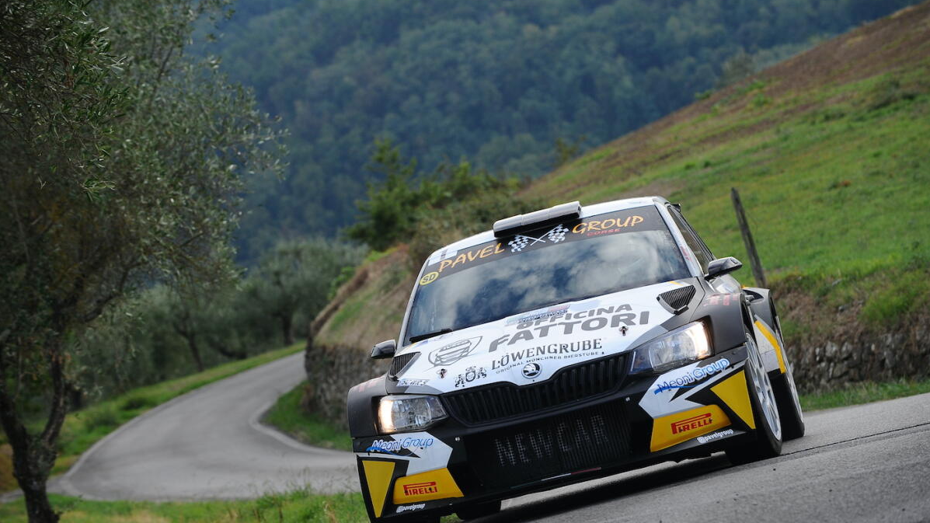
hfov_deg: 14.6
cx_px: 465
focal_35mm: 147
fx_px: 3625
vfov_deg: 8.3
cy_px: 274
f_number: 4.5
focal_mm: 140
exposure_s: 1/800
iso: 640
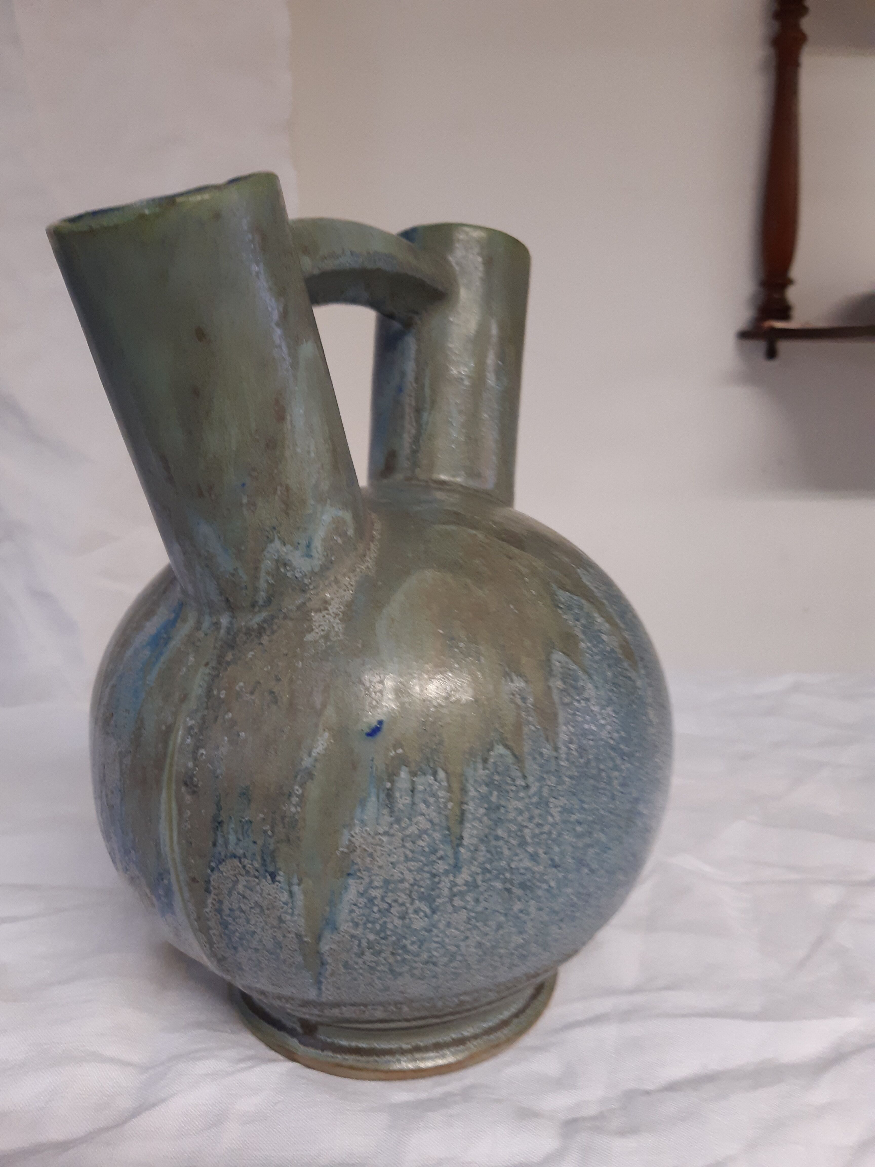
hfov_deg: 53.1
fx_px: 876
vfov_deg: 67.3
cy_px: 584
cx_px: 438
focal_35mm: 26
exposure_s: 1/50
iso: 200
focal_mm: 3.92
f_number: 1.7
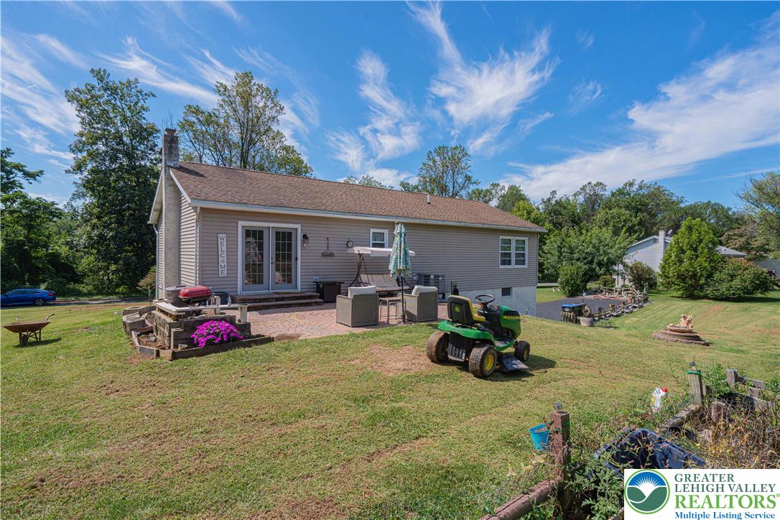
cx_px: 390
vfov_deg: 67.4
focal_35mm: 18
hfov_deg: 90.0
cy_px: 260
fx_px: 390
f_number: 9
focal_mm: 18
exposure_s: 1/5000
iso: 400
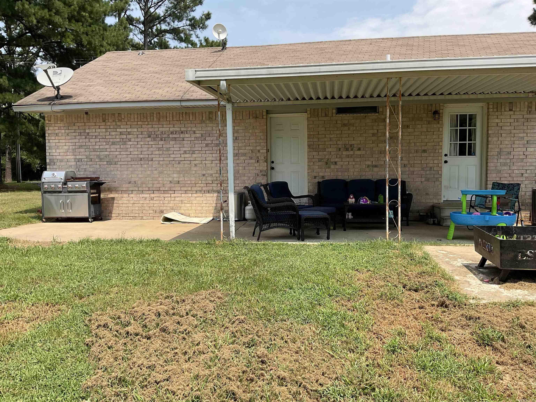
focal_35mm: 29
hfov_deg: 61.7
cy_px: 201
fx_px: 449
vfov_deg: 48.2
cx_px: 268
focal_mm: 3
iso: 16
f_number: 1.8
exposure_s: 1/1342
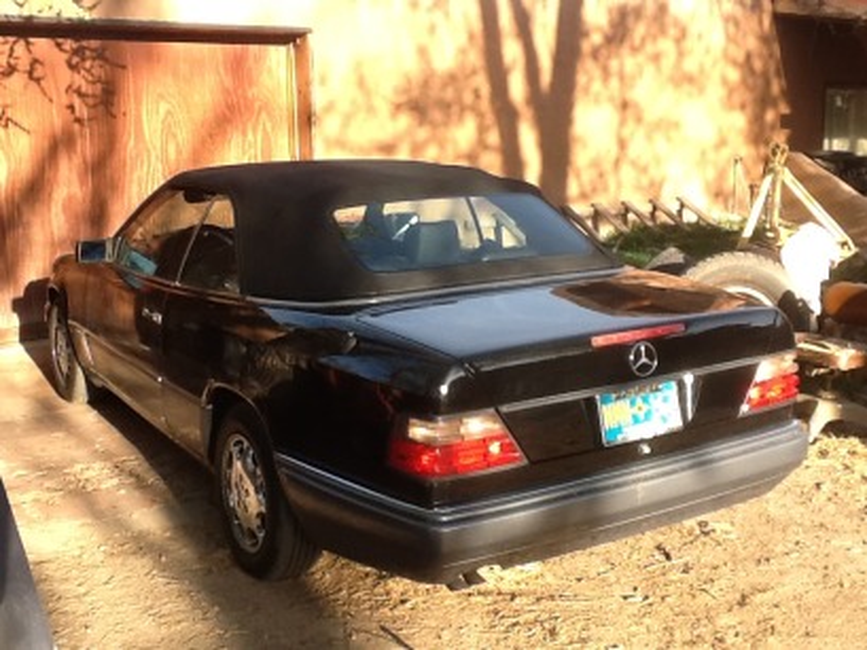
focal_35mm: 44
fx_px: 1102
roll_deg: +0.5
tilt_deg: -6.7
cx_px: 434
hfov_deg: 42.9
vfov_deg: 32.9
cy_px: 325
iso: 40
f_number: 2.4
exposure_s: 1/248
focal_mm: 2.03
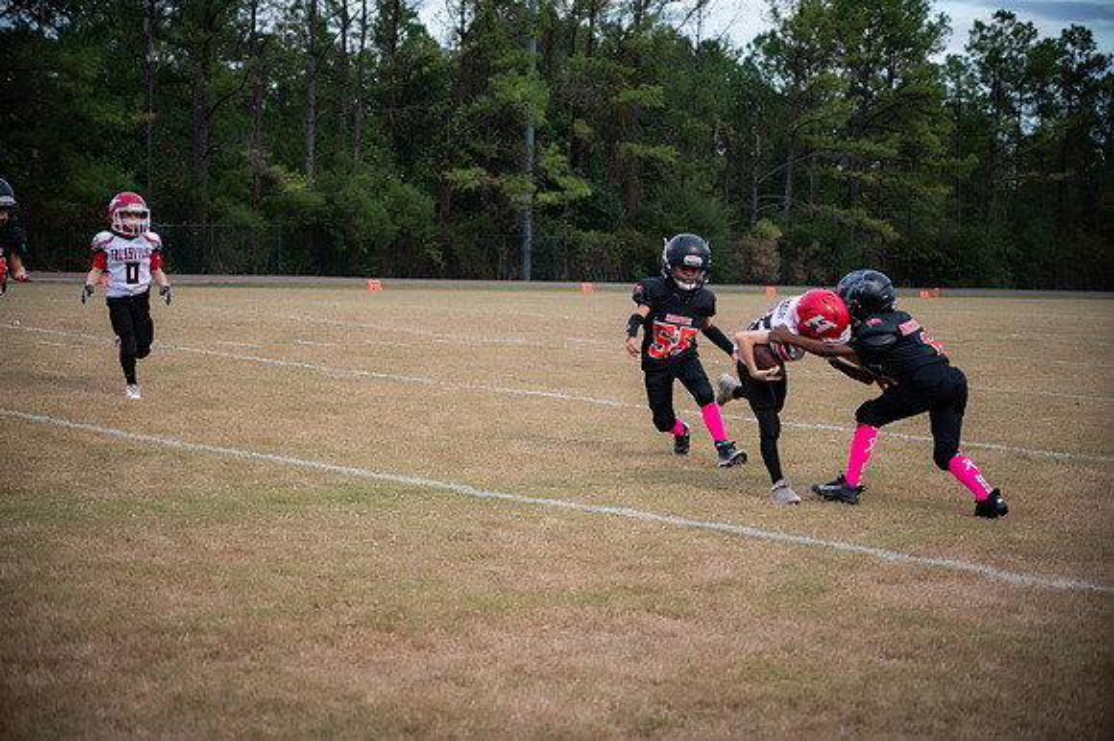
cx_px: 557
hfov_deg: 28.9
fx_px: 2165
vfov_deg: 19.4
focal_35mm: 70
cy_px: 370
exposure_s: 1/640
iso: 1250
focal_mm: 70
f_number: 4
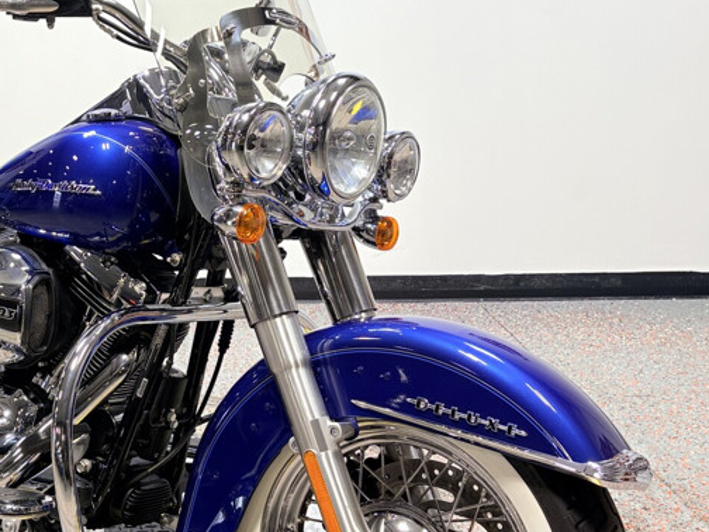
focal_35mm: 55
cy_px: 243
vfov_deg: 26.5
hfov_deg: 33.3
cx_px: 88
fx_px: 1127
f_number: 1.6
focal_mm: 5.96
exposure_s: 1/120
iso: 40
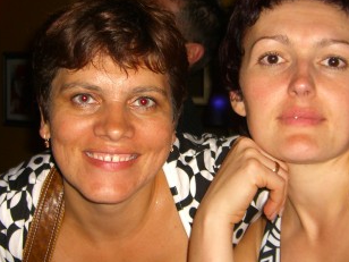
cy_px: 121
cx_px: 187
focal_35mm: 74
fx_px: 746
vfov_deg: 19.9
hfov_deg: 26.3
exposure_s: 1/60
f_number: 2.8
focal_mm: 7.9
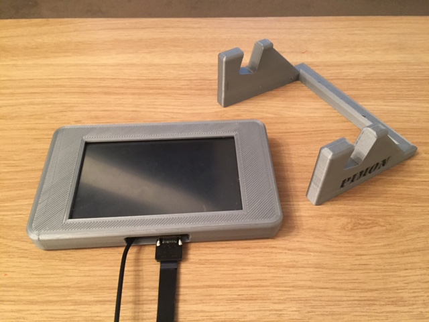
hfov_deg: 61.7
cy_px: 161
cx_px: 214
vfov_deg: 48.2
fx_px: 359
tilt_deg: -47.0
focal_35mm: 29
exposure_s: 1/17
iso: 250
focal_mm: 4.15
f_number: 2.2
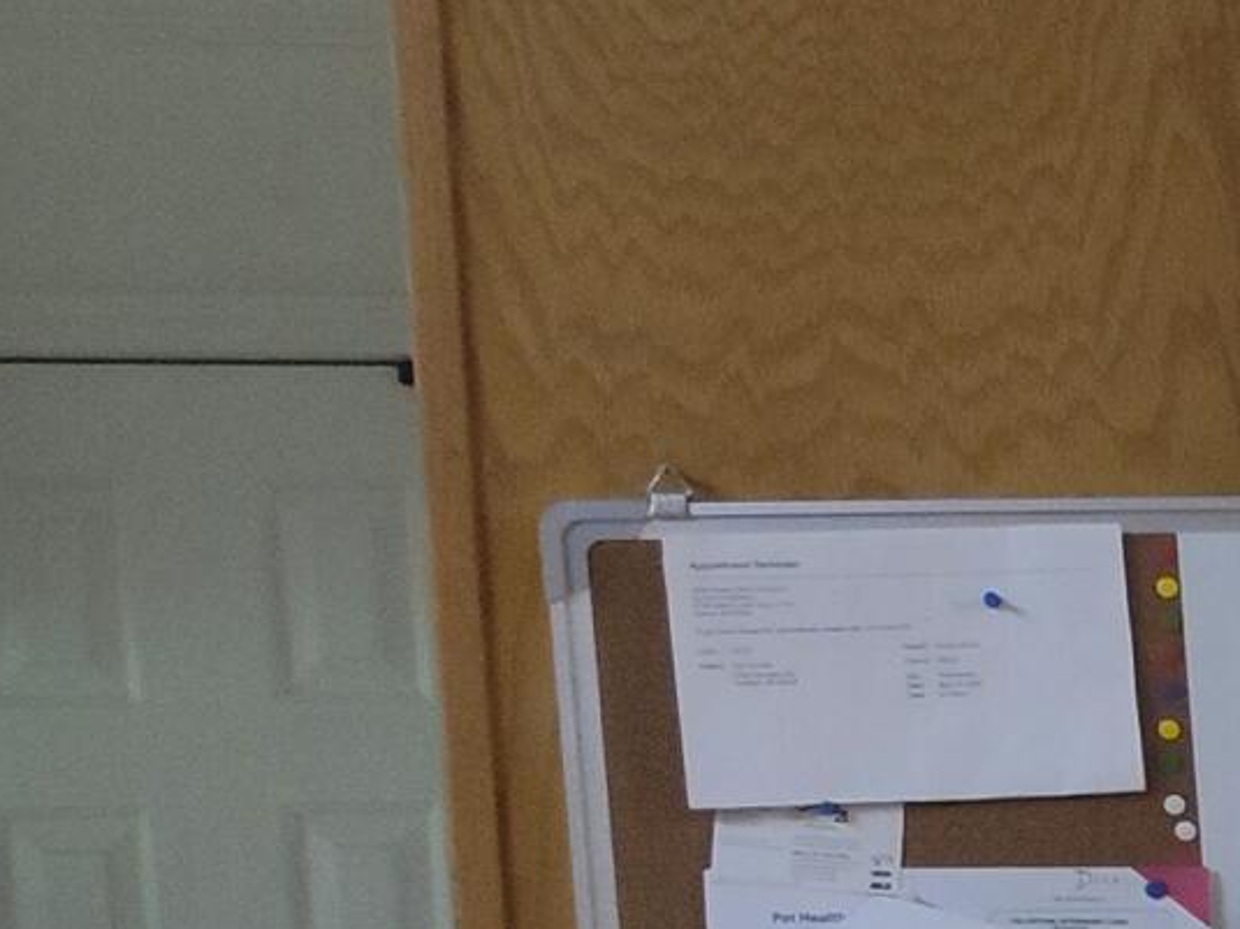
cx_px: 3233
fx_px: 4620
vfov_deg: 11.1
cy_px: 1302
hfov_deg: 11.6
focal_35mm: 129
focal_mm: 5.56
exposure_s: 1/120
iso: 888
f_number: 1.8
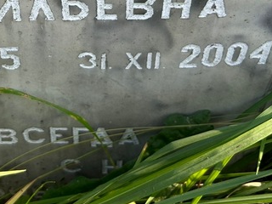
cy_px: -31
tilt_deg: -41.2
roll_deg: +2.1
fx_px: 511
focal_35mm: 65
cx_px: 51
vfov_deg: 21.2
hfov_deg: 29.1
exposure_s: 1/588
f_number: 1.5
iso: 50
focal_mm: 5.7
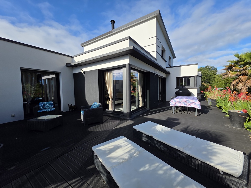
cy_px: 94
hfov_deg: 106.2
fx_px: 94
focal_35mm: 13
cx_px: 126
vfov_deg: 89.9
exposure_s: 1/1761
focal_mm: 2.2
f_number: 1.9
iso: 40
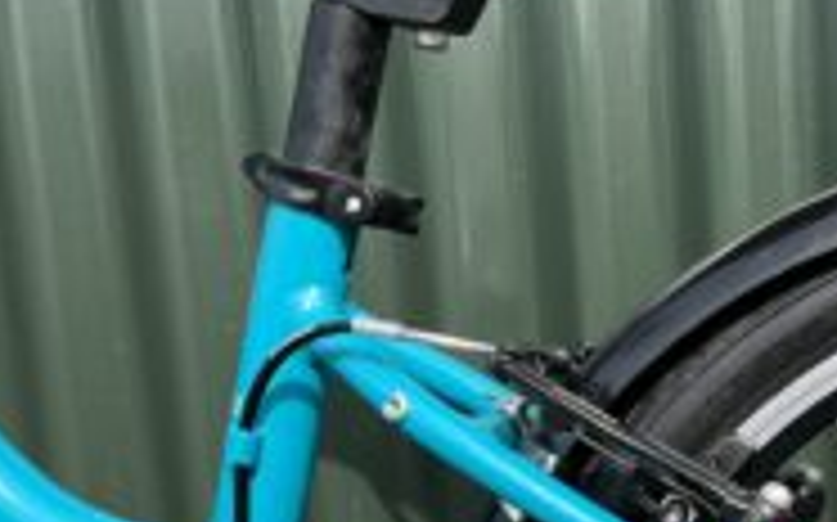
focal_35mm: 71
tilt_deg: -16.5
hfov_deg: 26.0
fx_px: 1619
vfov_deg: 17.2
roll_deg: +0.6
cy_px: 680
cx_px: 994
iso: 50
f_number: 1.6
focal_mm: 5.1
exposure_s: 1/1129
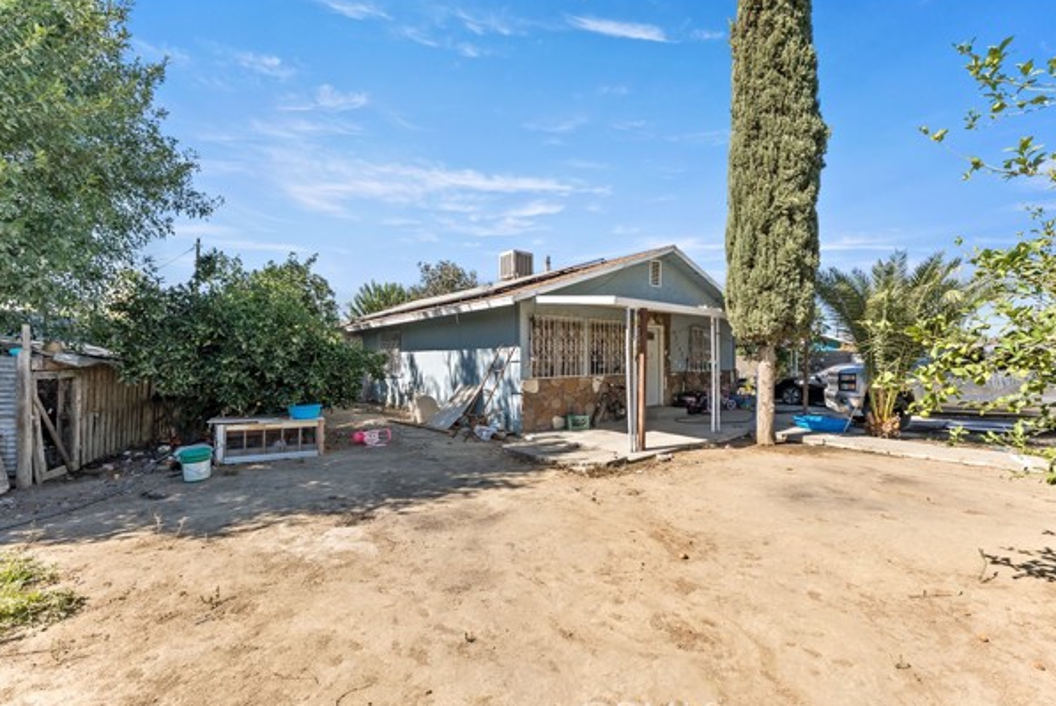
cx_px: 561
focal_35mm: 15
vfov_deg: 77.4
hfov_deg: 100.2
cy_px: 365
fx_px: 440
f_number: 10
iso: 80
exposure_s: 1/160
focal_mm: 14
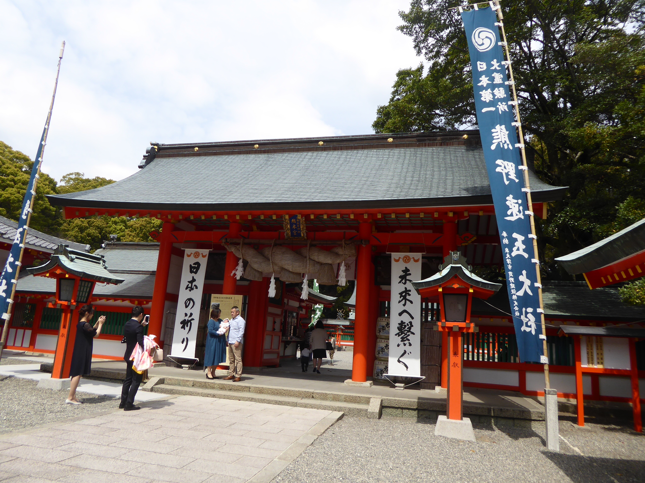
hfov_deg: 69.4
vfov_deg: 54.9
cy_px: 242
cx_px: 322
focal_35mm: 25
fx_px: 466
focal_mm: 4.3
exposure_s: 1/800
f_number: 3.3
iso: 100
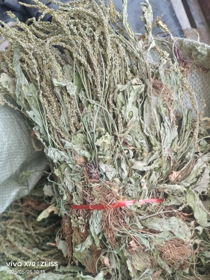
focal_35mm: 50
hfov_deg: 29.1
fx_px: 405
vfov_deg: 38.2
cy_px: 140
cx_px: 105
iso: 100
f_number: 2
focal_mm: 6.7
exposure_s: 1/135
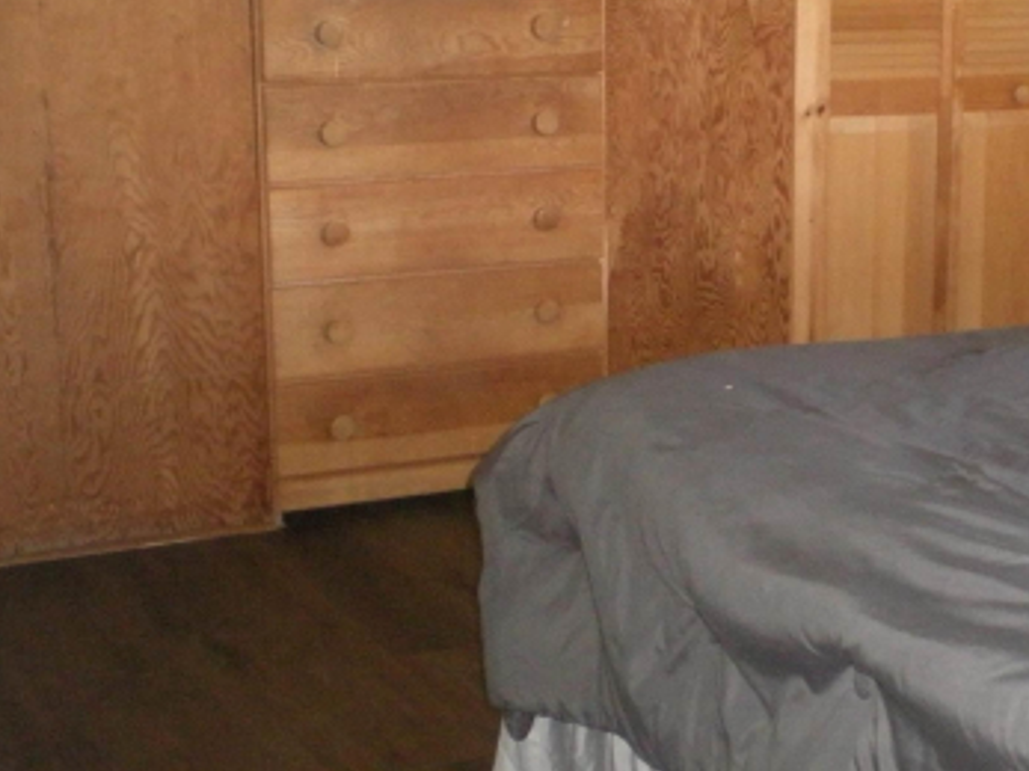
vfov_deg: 20.2
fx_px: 2169
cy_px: 412
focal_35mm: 73
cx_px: 921
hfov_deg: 25.9
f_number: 3.1
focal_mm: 6.3
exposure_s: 1/60
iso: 493
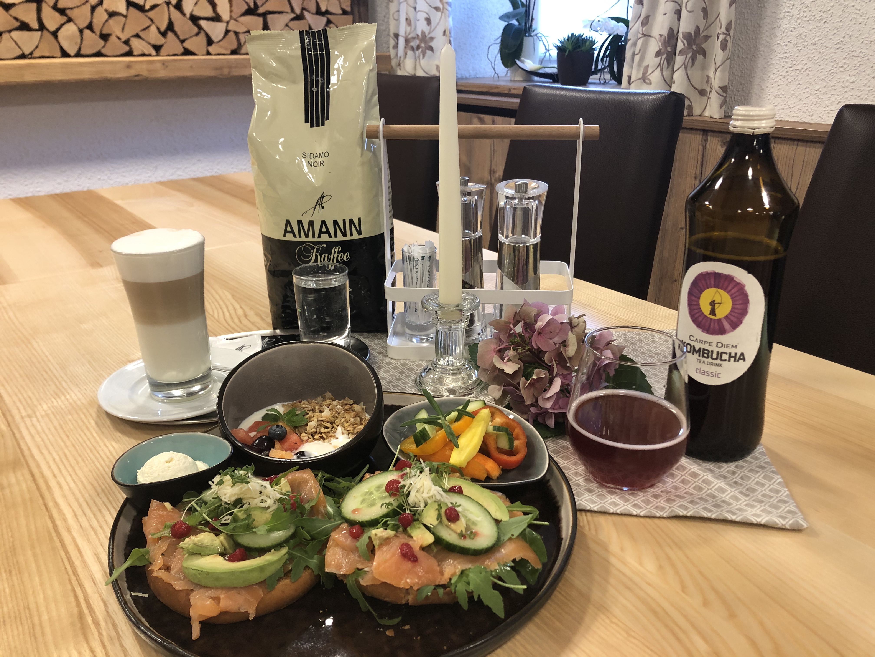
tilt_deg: -22.0
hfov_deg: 63.4
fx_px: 708
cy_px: 328
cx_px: 438
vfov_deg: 49.7
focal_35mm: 28
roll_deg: +0.8
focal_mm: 3.99
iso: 40
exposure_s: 1/21
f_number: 1.8
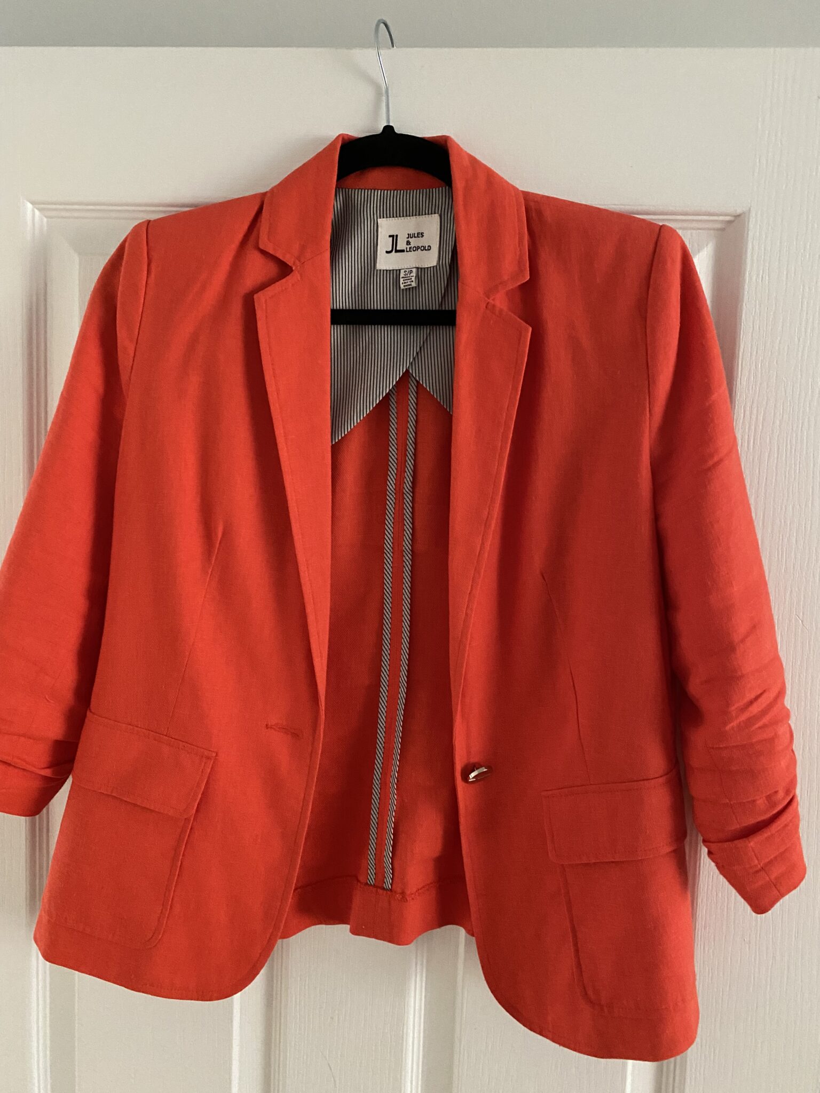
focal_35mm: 26
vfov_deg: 67.3
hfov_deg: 53.1
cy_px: 546
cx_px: 410
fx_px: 821
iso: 800
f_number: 1.8
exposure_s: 1/30
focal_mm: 4.25
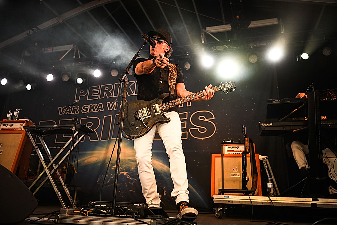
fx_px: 271
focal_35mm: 29
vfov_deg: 45.0
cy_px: 112
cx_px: 168
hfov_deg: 63.7
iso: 1250
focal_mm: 29
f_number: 2.8
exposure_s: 1/640
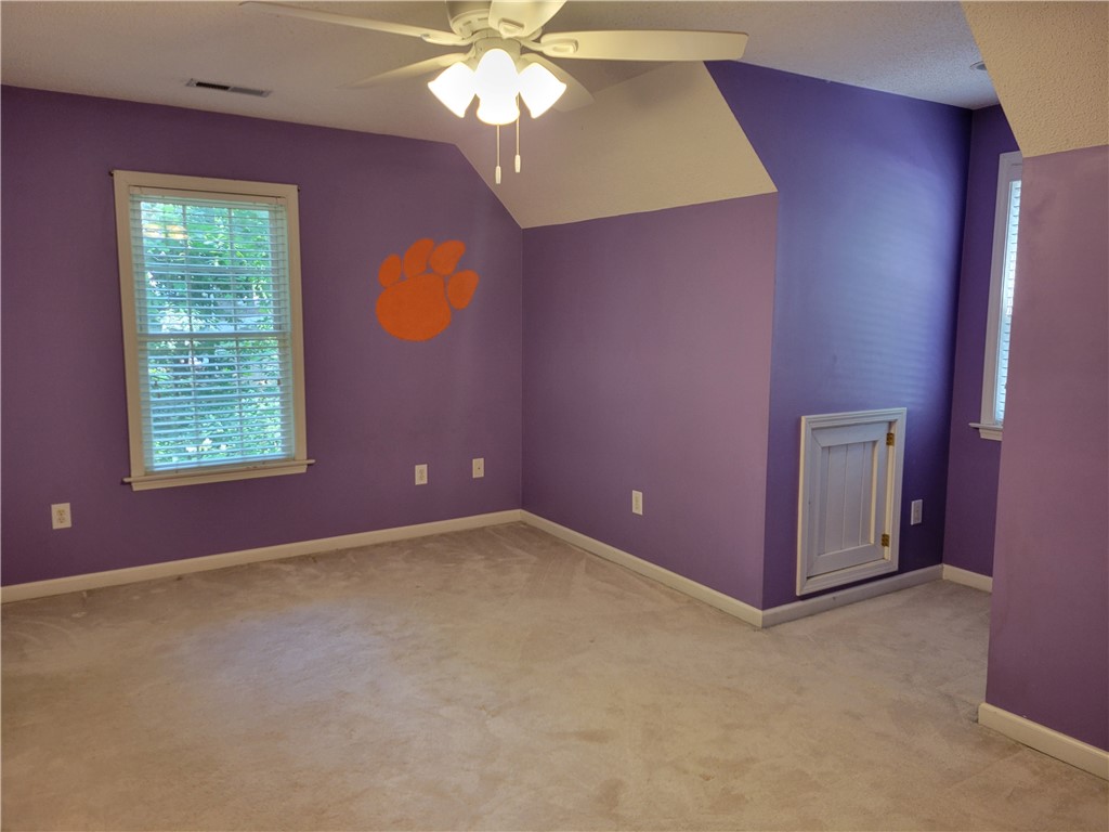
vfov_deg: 53.1
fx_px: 833
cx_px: 554
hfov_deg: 67.3
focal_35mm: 26
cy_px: 416
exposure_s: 1/60
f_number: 1.8
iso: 200
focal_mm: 5.4
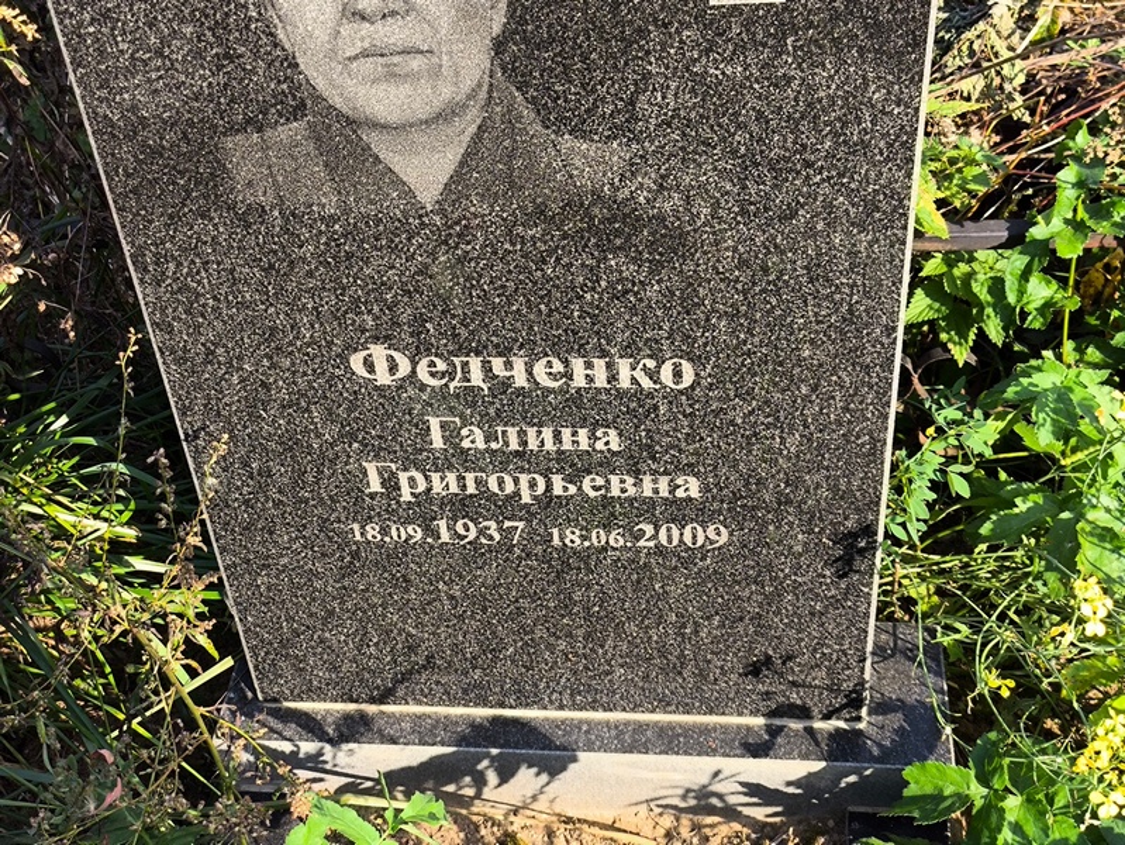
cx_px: 562
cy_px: 422
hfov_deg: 38.2
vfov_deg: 29.1
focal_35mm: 50
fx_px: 1626
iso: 50
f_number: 1.7
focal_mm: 4.71
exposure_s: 1/382
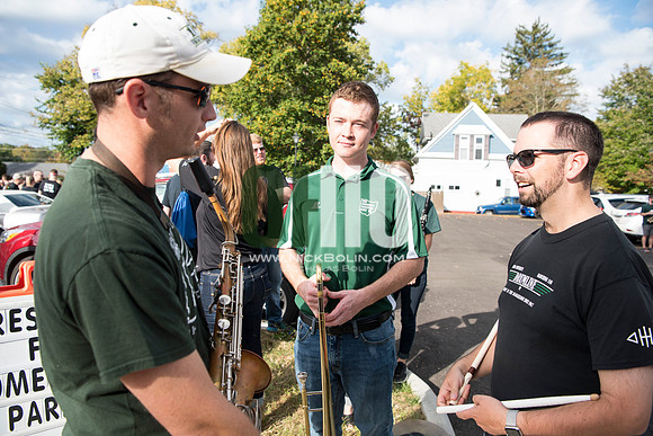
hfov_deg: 73.7
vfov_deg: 53.2
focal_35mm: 24
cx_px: 326
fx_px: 435
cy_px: 218
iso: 250
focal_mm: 24
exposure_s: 1/800
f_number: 4.5
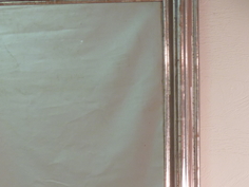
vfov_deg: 8.1
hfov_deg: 10.8
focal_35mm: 183
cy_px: 176
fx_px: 1316
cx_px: 65
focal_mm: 11.9
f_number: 4.1
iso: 80
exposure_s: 1/8
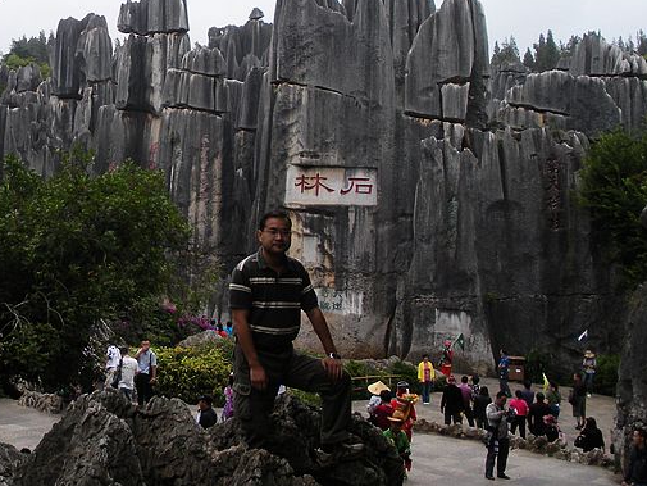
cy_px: 87
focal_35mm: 73
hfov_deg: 26.2
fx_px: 1365
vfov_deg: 19.9
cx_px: 129
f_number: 3.5
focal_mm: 6.3
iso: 64
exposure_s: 1/304
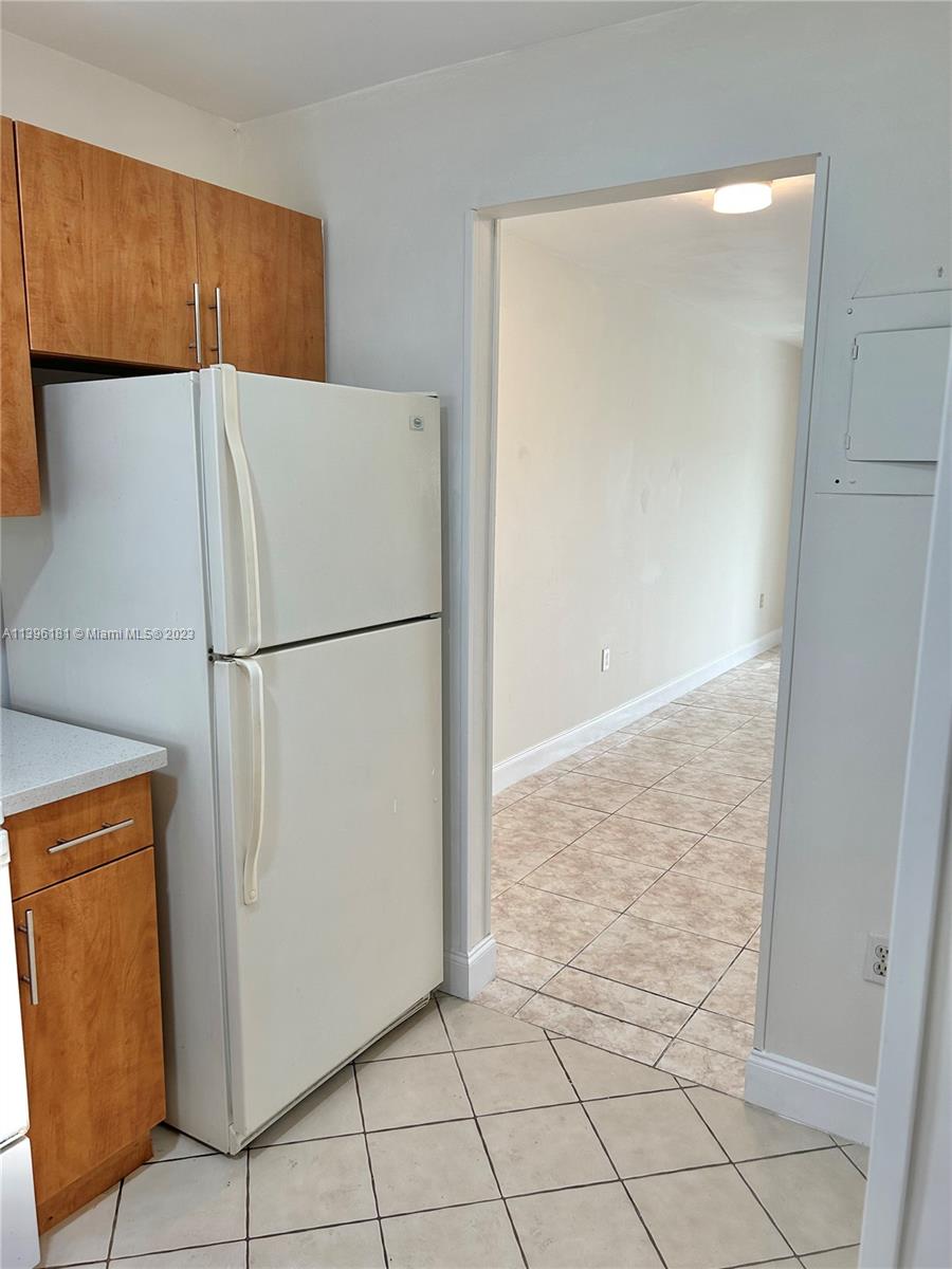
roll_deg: -0.6
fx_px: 953
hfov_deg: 53.1
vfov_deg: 67.3
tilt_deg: -9.8
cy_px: 634
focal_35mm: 26
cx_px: 476
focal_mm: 5.7
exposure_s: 1/120
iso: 64
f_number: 1.5
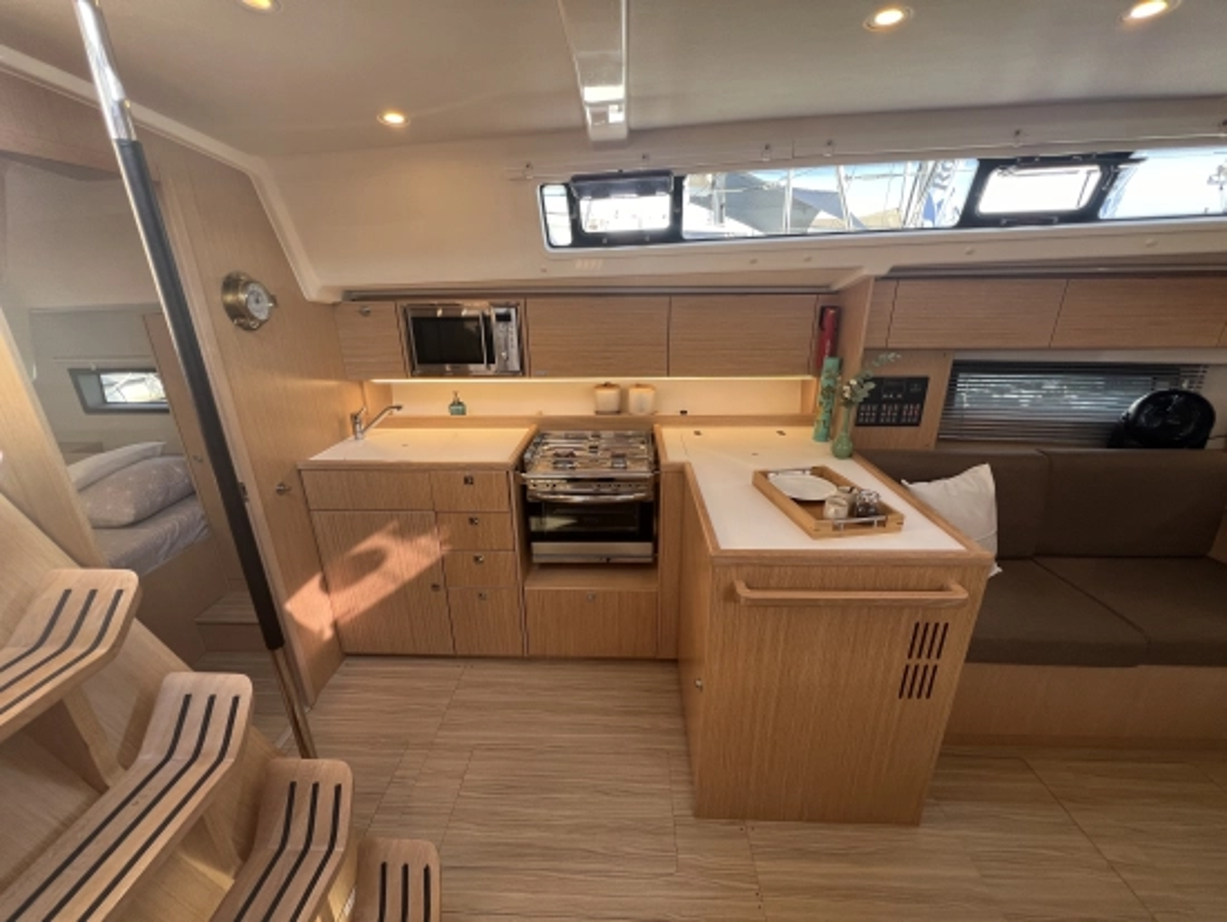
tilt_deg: -19.5
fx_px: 461
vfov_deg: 90.0
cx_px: 614
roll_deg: +2.5
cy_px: 461
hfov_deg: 106.2
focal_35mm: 13
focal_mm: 1.57
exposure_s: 1/99
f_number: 1.8
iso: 64
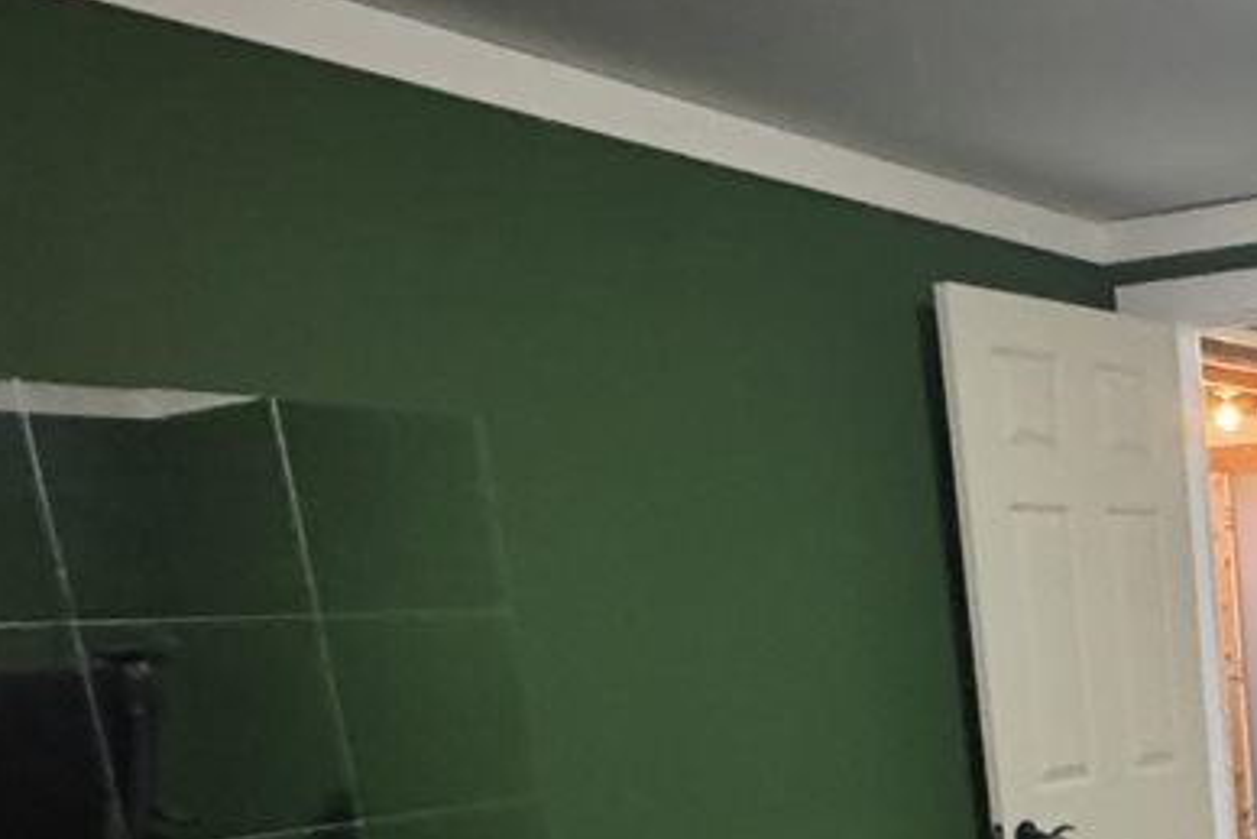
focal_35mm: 48
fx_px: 1677
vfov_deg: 25.6
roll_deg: +2.2
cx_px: 1536
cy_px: 969
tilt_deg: -14.5
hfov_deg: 33.1
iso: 1250
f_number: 2.2
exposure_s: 1/40
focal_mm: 2.22
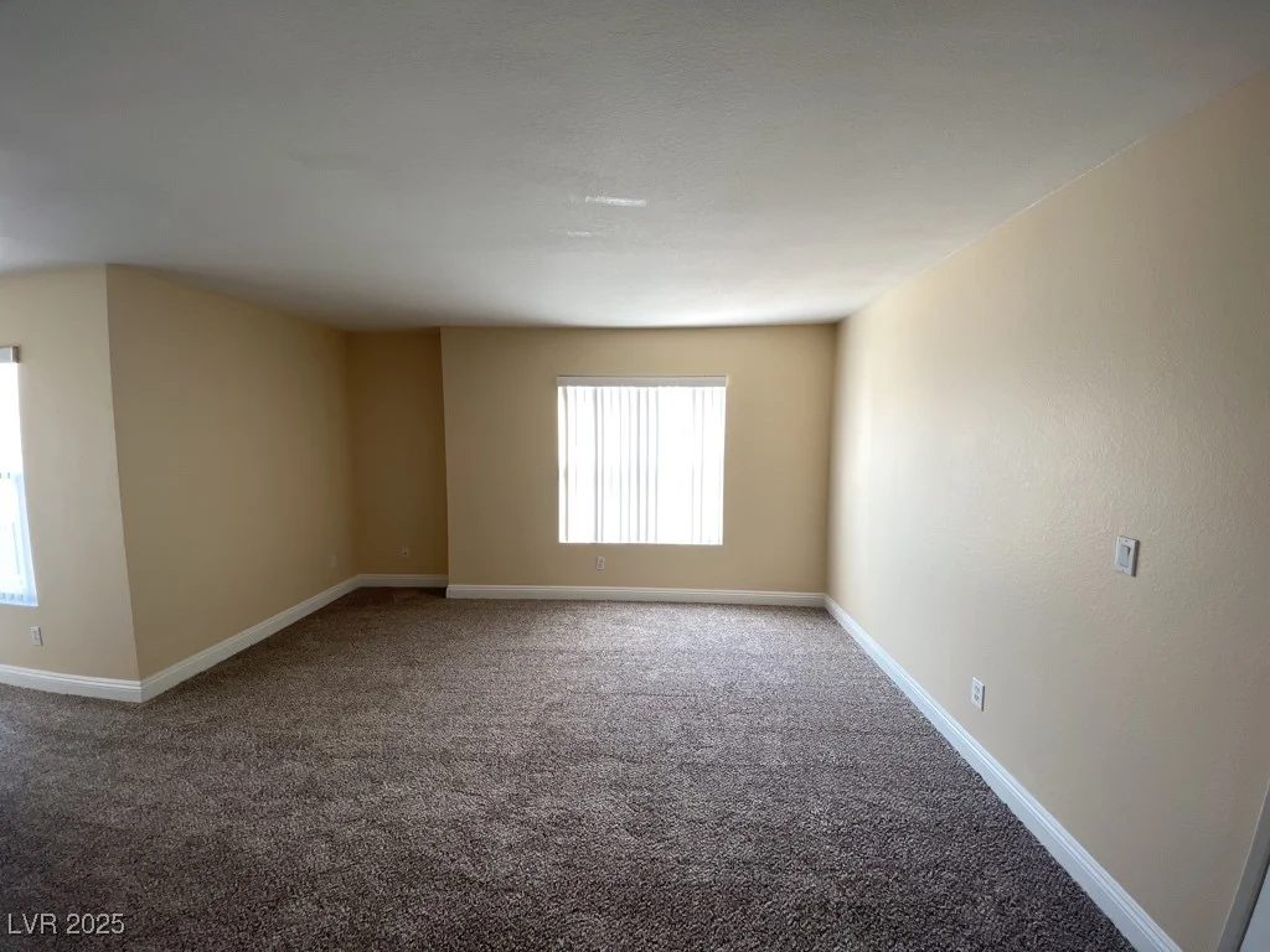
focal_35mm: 13
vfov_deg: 89.9
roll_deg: +0.2
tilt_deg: -6.1
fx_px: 477
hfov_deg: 106.2
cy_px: 476
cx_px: 635
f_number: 2.4
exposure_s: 1/58
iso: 50
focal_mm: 1.54
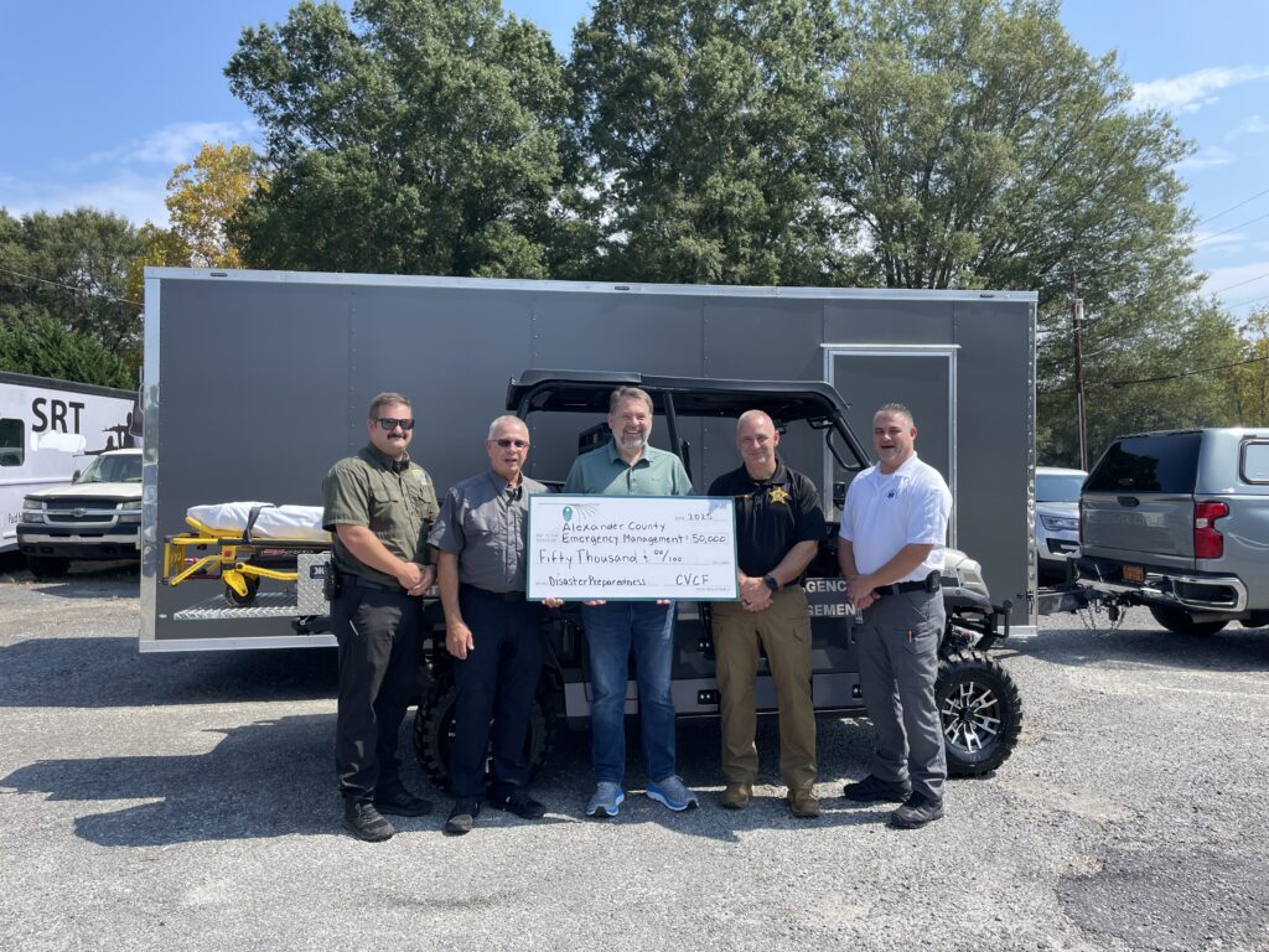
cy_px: 476
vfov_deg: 53.1
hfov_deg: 67.3
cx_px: 634
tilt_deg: -2.0
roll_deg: +2.1
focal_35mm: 26
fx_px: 953
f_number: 1.6
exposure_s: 1/1575
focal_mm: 4.2
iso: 32
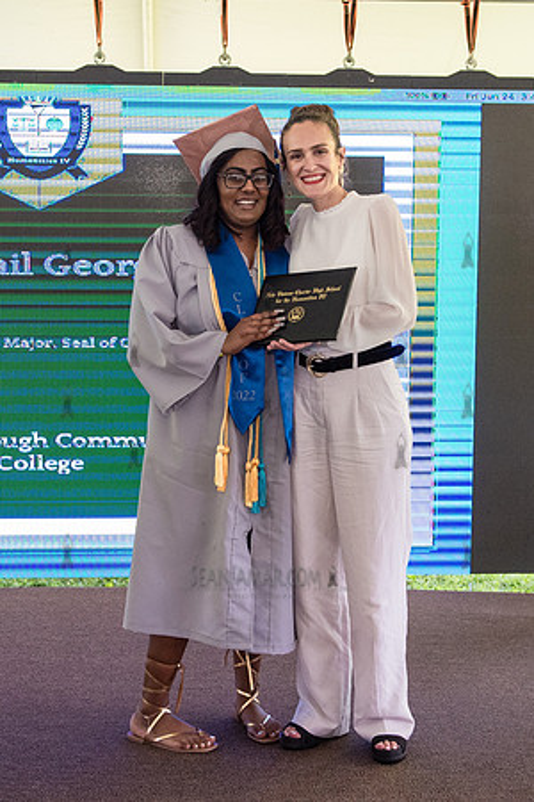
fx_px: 1279
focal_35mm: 57
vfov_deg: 34.7
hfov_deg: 23.6
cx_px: 243
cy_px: 351
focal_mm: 34
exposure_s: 1/800
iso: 2500
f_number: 4
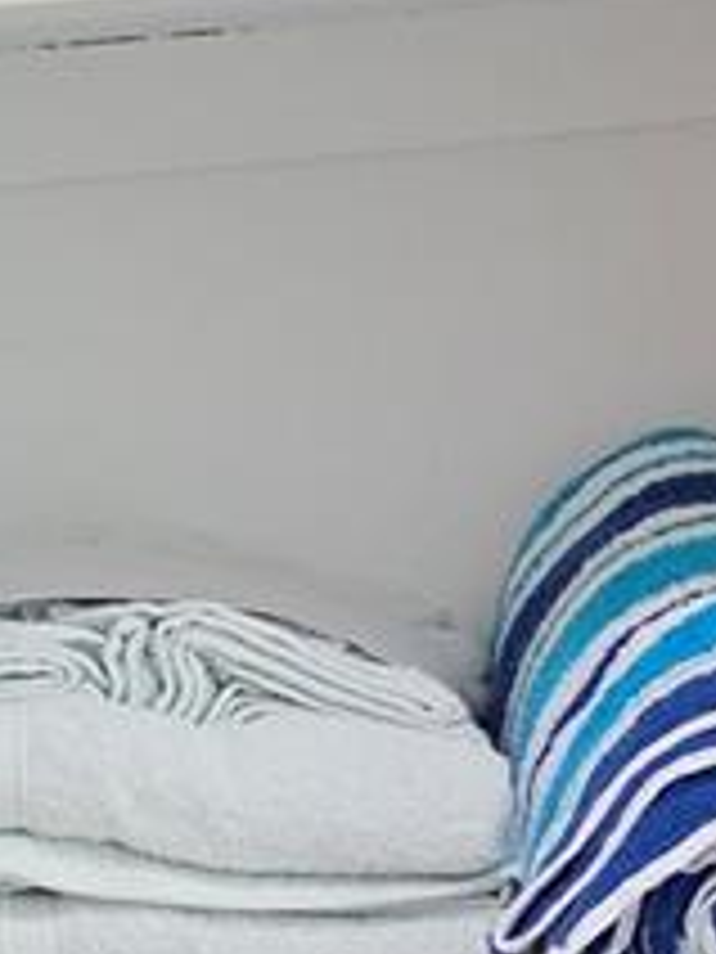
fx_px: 3585
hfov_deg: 11.3
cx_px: 757
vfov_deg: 14.0
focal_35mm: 130
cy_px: 1521
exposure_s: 1/120
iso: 400
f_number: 1.4
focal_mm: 6.5
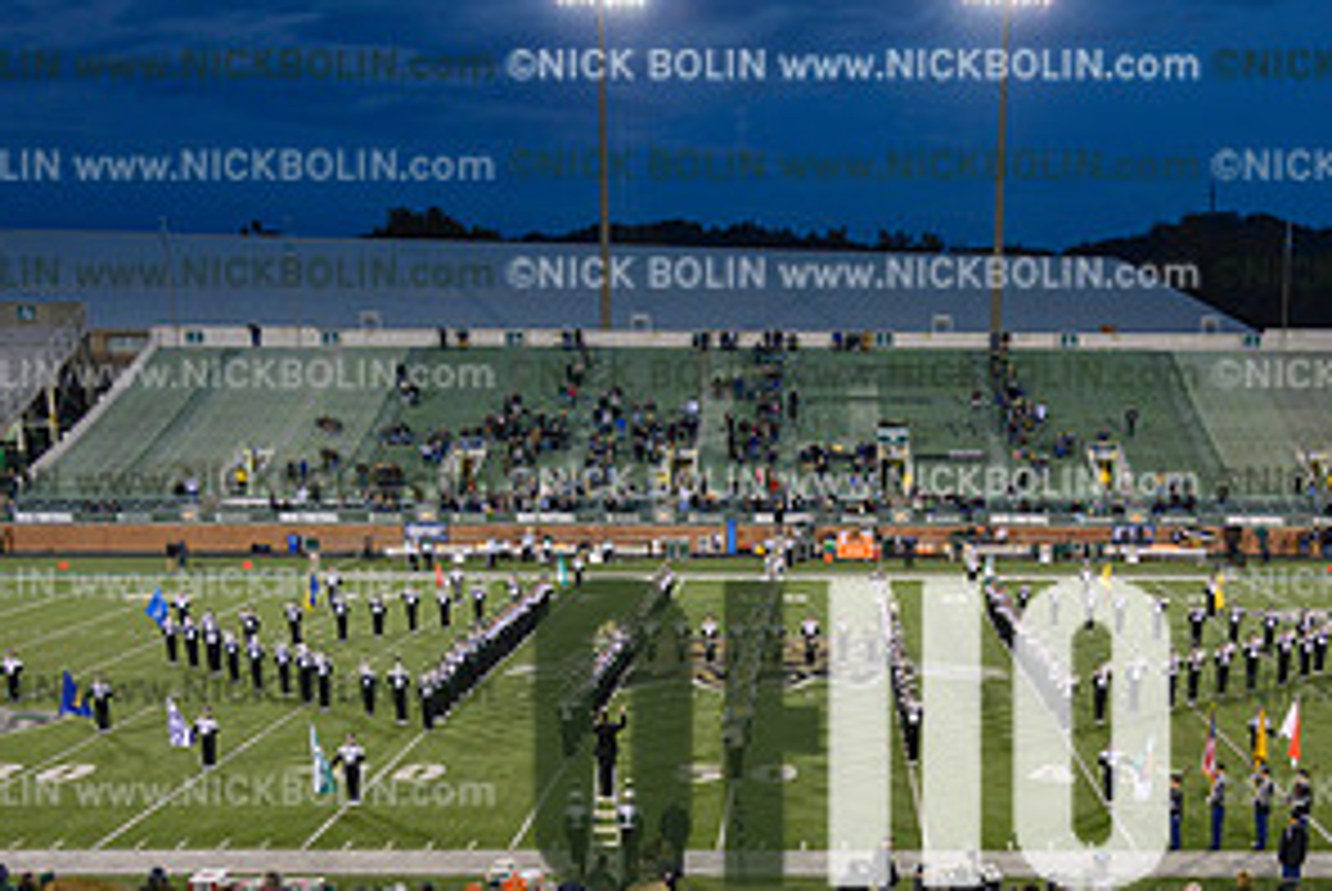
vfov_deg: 27.7
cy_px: 794
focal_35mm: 47
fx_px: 1741
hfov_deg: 41.5
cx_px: 850
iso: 2000
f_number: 4
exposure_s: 1/320
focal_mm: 24
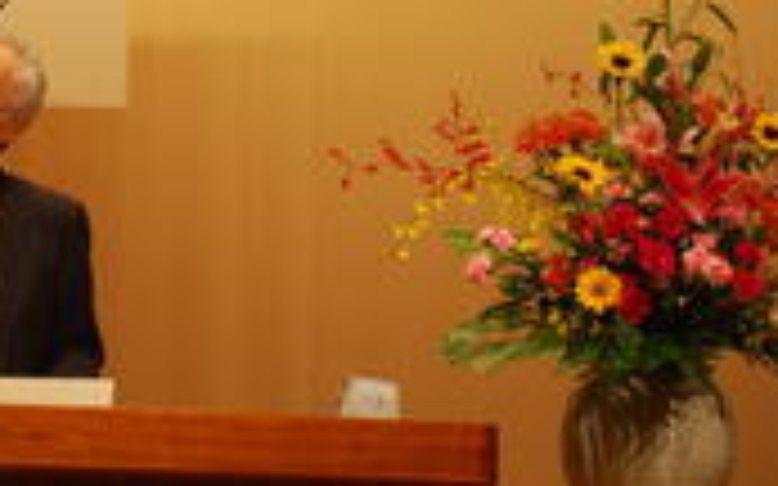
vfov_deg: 6.7
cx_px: -54
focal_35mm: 194
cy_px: 27
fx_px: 4116
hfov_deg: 10.7
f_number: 4
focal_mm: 55
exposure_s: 1/40
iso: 200
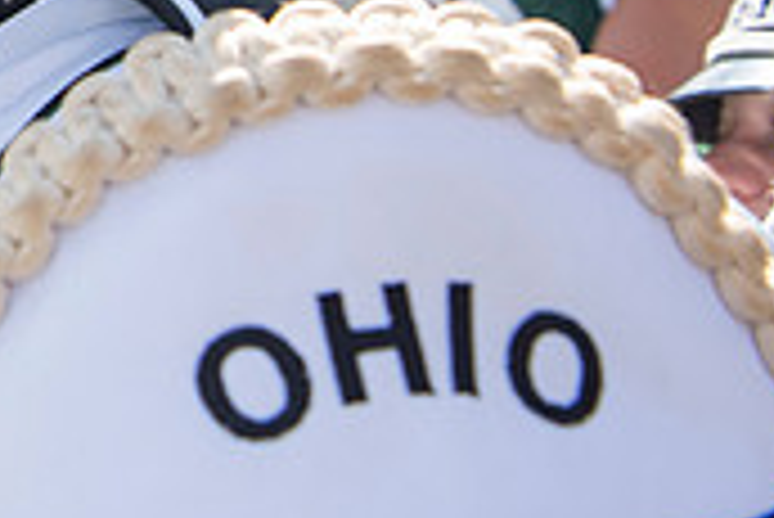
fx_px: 1743
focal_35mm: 81
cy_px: -173
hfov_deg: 22.2
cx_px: -266
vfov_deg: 15.9
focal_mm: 24
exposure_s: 1/500
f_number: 5.6
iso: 200
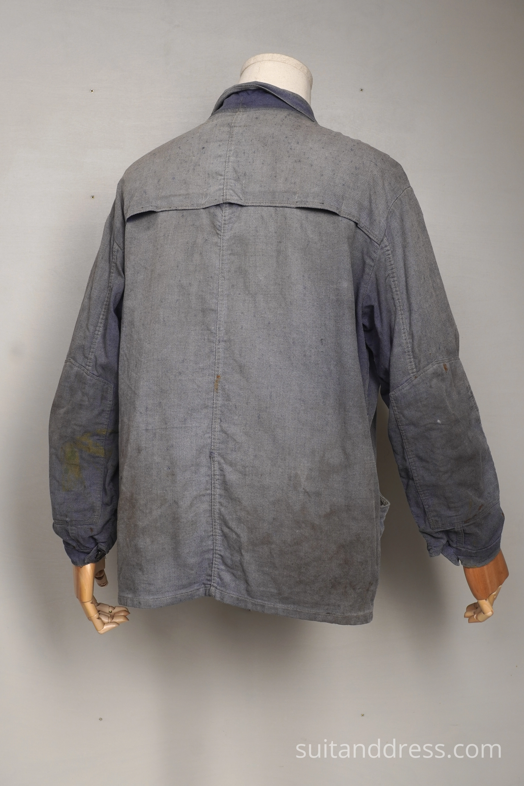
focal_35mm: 48
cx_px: 262
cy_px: 393
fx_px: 1048
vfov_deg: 41.1
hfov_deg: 28.1
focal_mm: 32
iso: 250
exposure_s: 1/20
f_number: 8
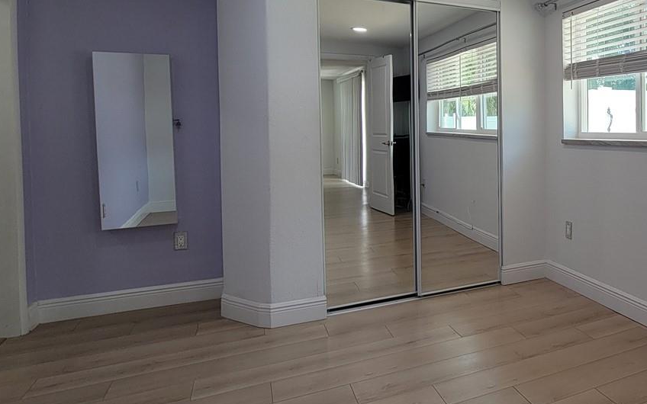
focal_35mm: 26
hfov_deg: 61.7
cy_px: 127
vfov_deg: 46.7
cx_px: 556
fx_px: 458
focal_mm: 2.2
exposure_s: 1/155
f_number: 2.2
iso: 50
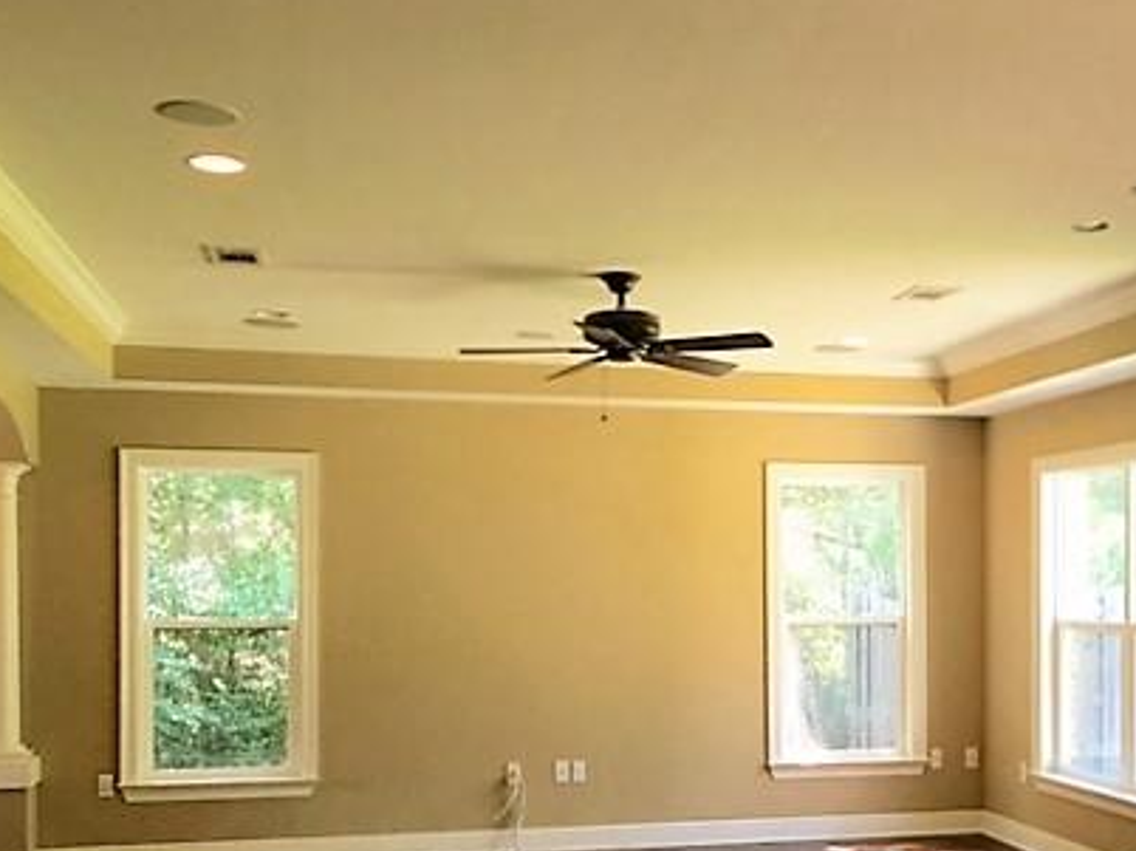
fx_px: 1509
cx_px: 750
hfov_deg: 40.8
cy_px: 612
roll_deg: -0.5
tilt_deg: -0.8
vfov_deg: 31.1
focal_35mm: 46
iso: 40
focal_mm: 4.15
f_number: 2.2
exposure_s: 1/30
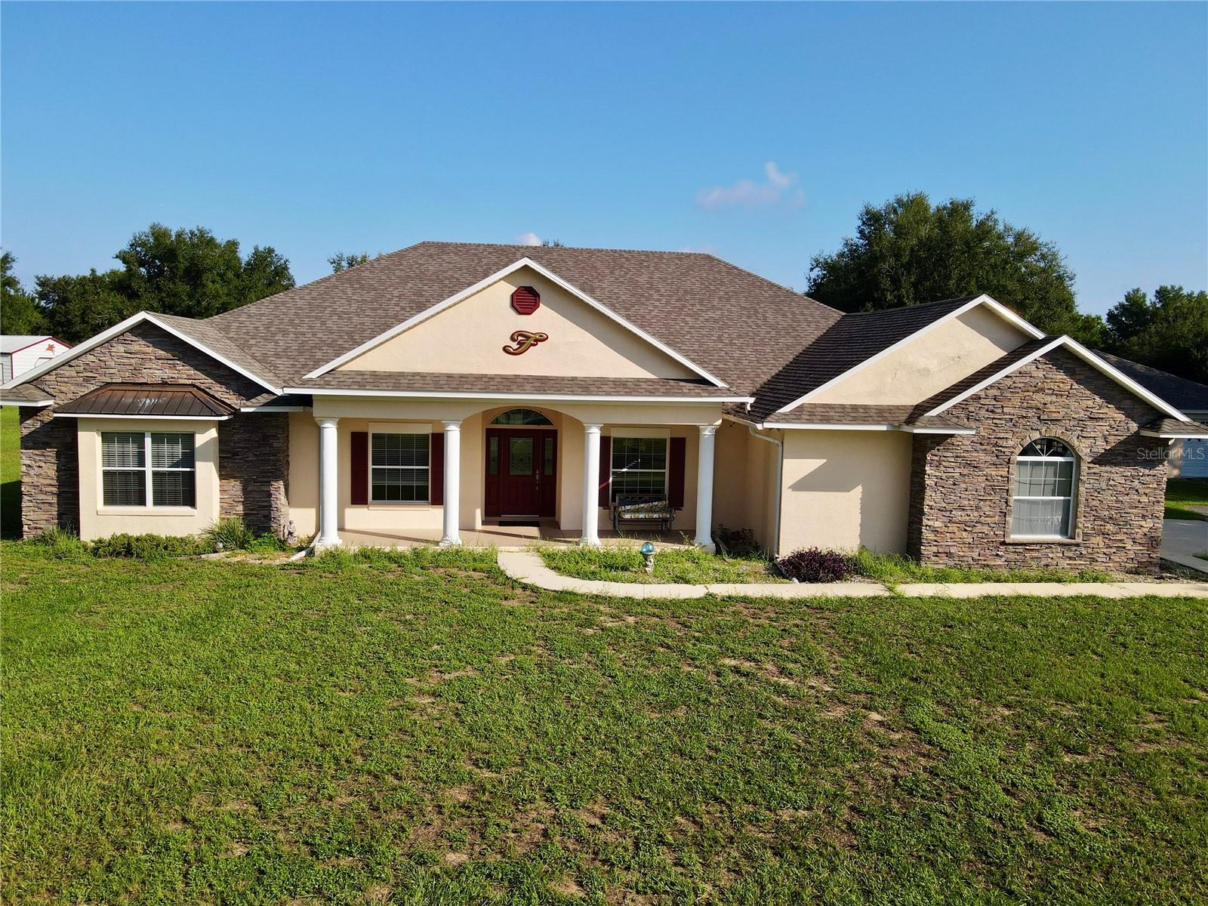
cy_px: 453
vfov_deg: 56.8
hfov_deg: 71.6
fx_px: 838
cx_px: 604
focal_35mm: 24
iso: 100
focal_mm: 4.5
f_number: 2.8
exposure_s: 1/640
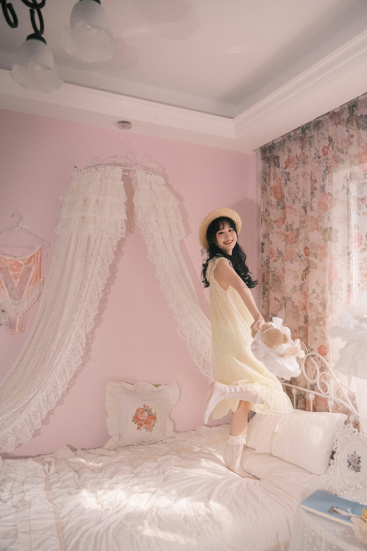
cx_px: 184
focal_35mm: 26
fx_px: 398
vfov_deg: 69.4
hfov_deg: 49.6
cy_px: 276
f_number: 2.8
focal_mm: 17.6
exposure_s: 1/500
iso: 800
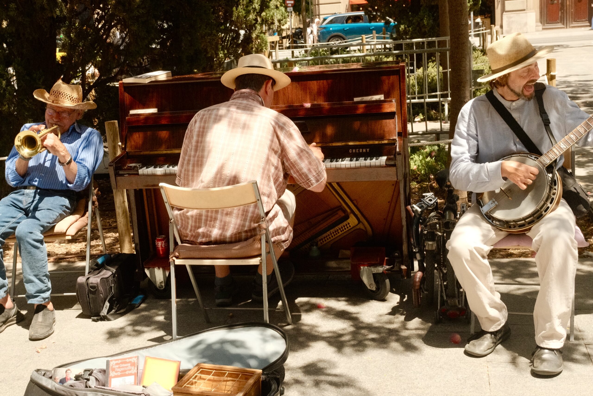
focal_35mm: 40
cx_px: 296
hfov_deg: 48.5
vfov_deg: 33.4
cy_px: 198
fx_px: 659
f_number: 5.7
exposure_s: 1/4000
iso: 3200
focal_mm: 26.5
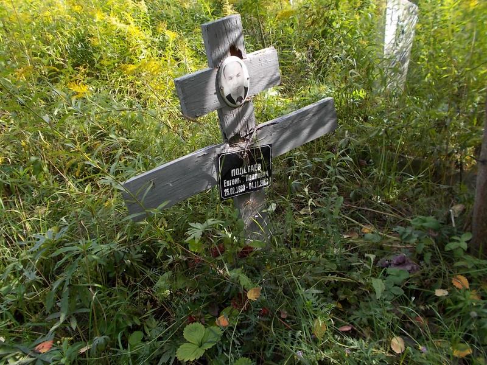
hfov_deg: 67.3
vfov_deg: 53.1
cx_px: 244
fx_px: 366
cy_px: 182
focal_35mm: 26
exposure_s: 1/125
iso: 80
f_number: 3.2
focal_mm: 4.6
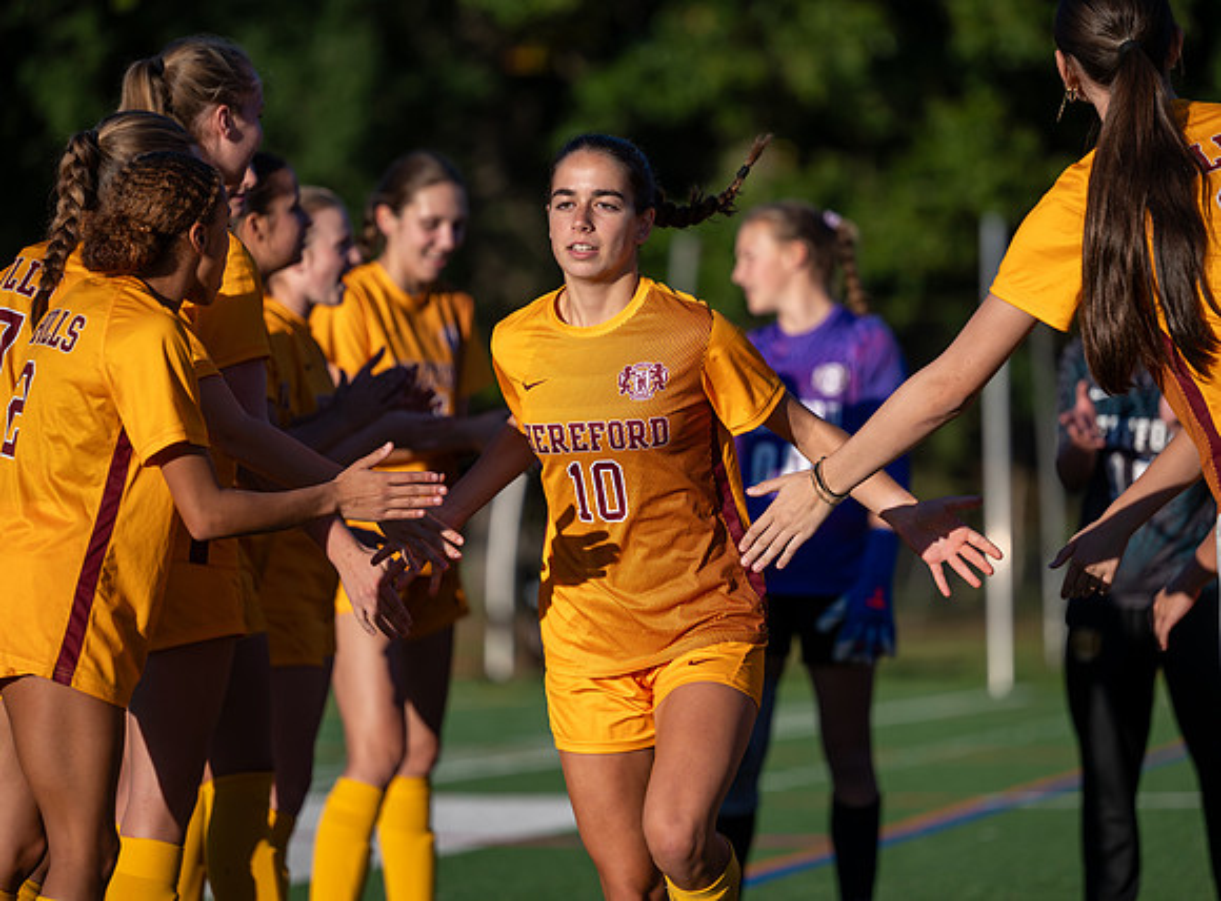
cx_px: 642
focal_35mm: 185
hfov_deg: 10.8
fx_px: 6477
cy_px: 400
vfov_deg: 8.0
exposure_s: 1/2000
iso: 72
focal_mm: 155
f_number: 2.8
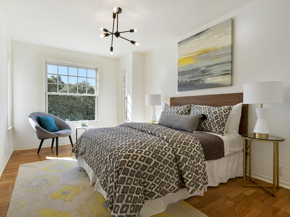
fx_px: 151
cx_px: 127
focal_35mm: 18
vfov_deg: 71.6
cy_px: 112
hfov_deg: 87.3
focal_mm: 16
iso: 400
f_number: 11
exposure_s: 1/160
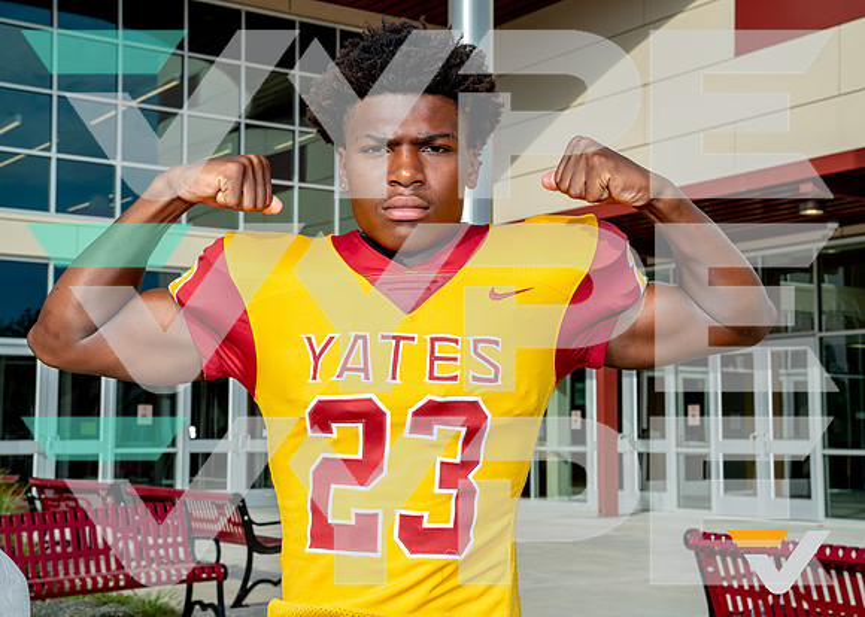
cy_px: 307
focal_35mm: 59
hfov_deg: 33.1
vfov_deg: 24.0
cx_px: 454
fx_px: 1455
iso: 100
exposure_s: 1/160
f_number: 11
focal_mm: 51
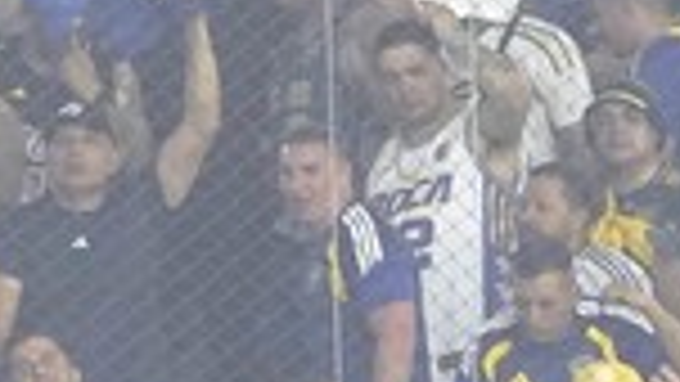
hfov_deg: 1.0
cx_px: -878
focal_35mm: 2174
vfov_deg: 0.6
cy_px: -202
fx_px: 39206
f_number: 5.6
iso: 4000
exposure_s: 1/160
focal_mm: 291
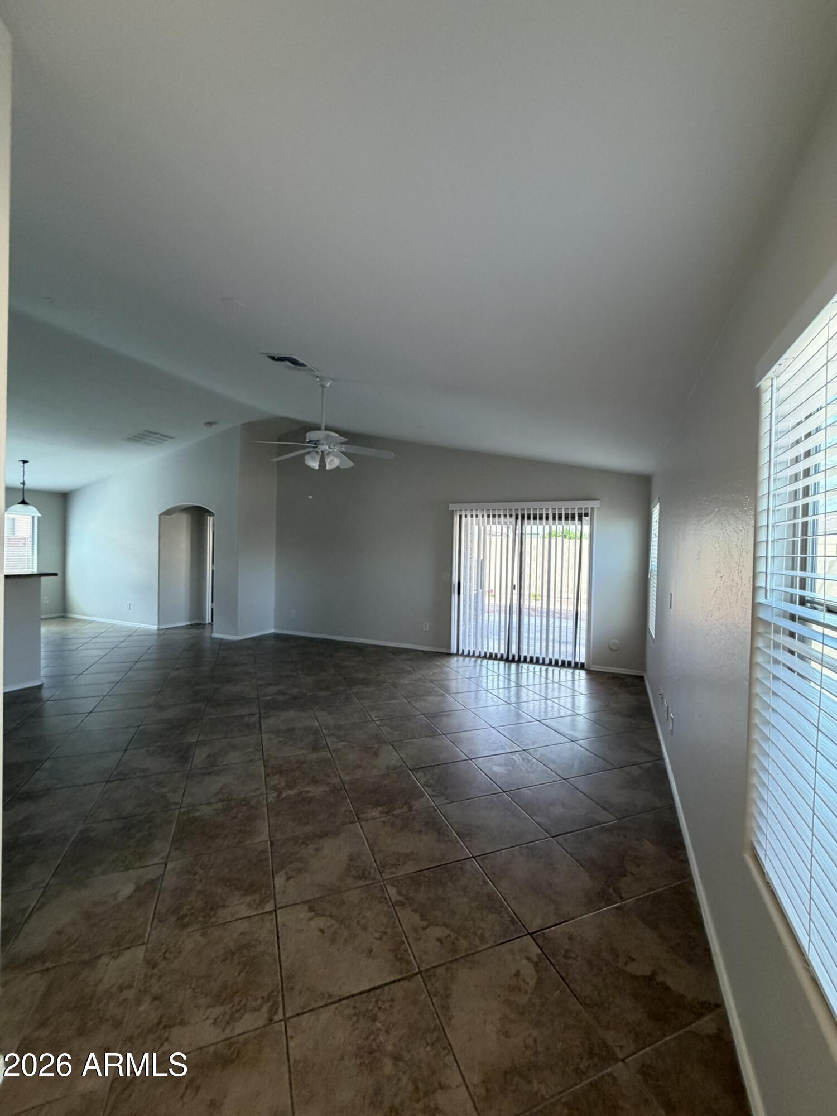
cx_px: 418
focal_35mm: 14
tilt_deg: +1.3
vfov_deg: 102.1
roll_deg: -2.3
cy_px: 558
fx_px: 451
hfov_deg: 85.7
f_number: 2.2
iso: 250
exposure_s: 1/120
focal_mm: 2.22
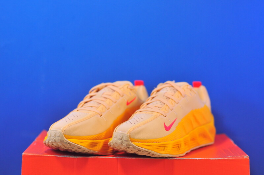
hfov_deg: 27.0
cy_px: 88
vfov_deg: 18.1
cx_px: 132
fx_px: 549
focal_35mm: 75
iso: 250
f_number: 2.5
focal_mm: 50
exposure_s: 1/320
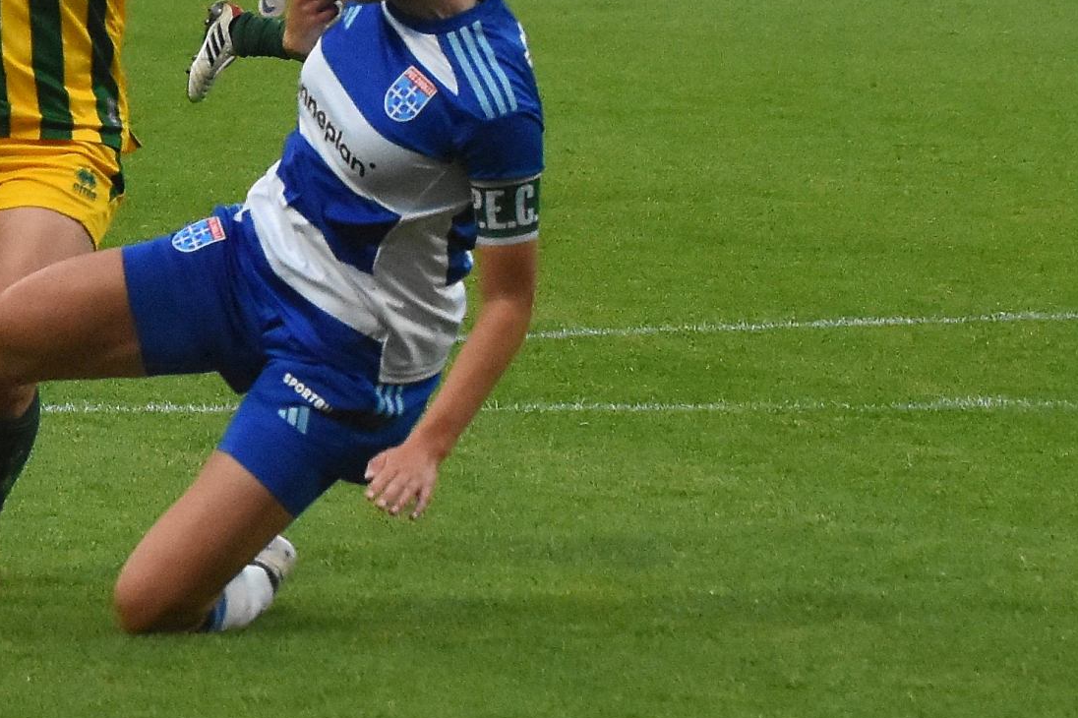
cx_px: 137
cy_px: 102
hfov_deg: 11.1
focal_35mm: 184
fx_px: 5508
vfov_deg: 7.4
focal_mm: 70
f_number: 4
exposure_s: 1/1000
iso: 3600
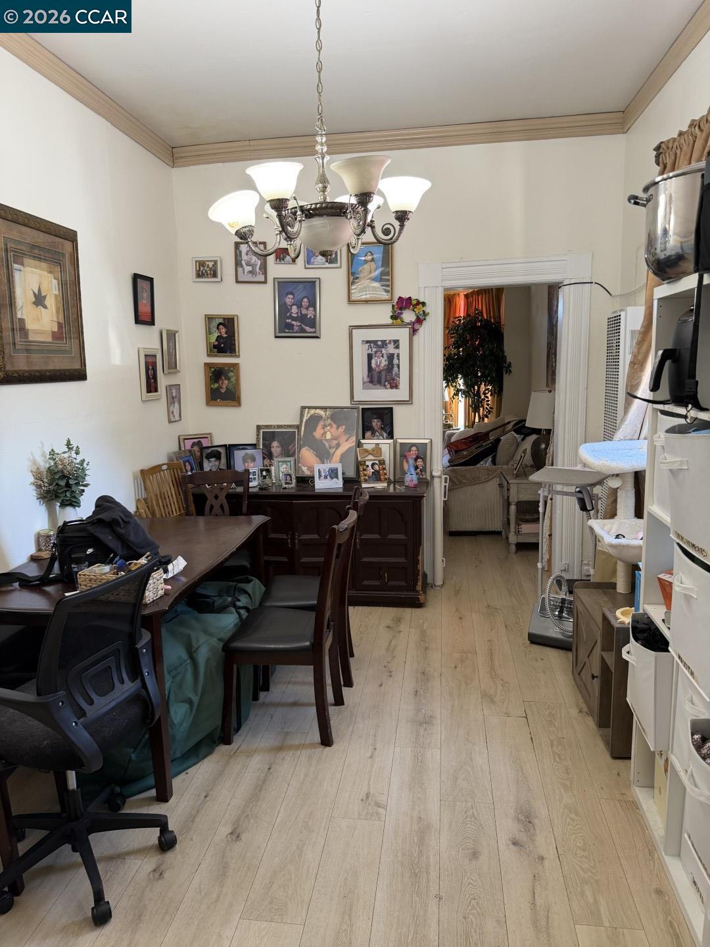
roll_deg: +1.3
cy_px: 474
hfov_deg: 56.8
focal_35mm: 24
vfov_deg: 71.6
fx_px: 656
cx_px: 355
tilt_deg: -9.9
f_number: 1.78
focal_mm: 6.76
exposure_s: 1/60
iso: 200
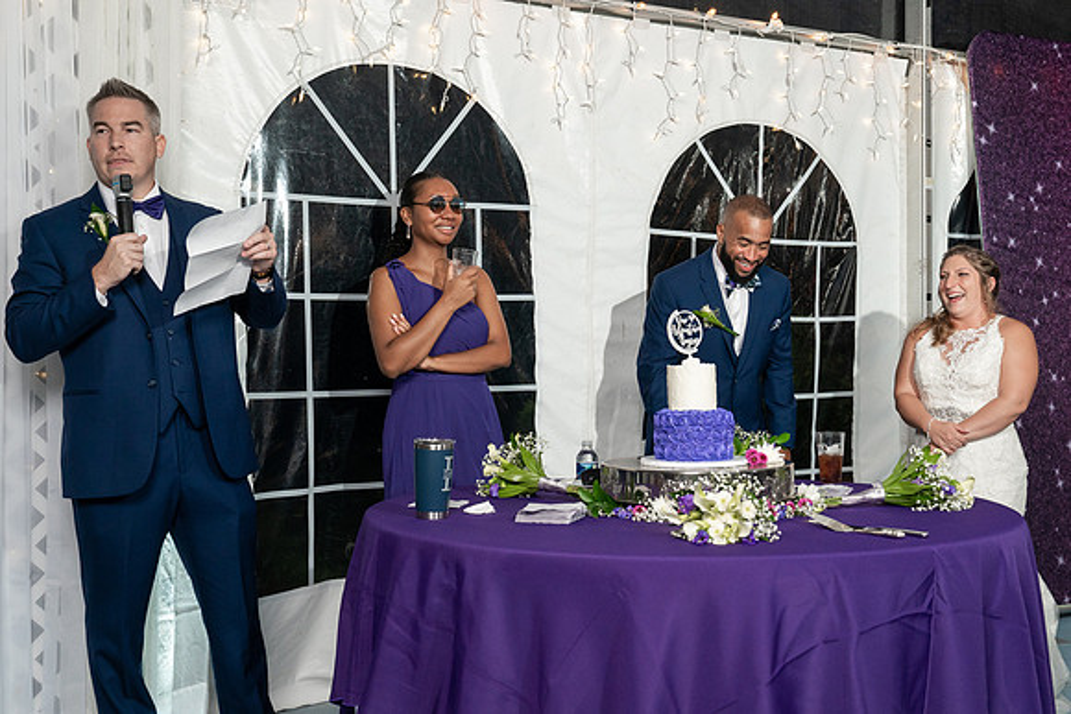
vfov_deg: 32.8
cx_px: 541
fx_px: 1214
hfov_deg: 47.6
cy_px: 357
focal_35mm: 41
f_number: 5.6
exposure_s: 1/200
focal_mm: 40
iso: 1600
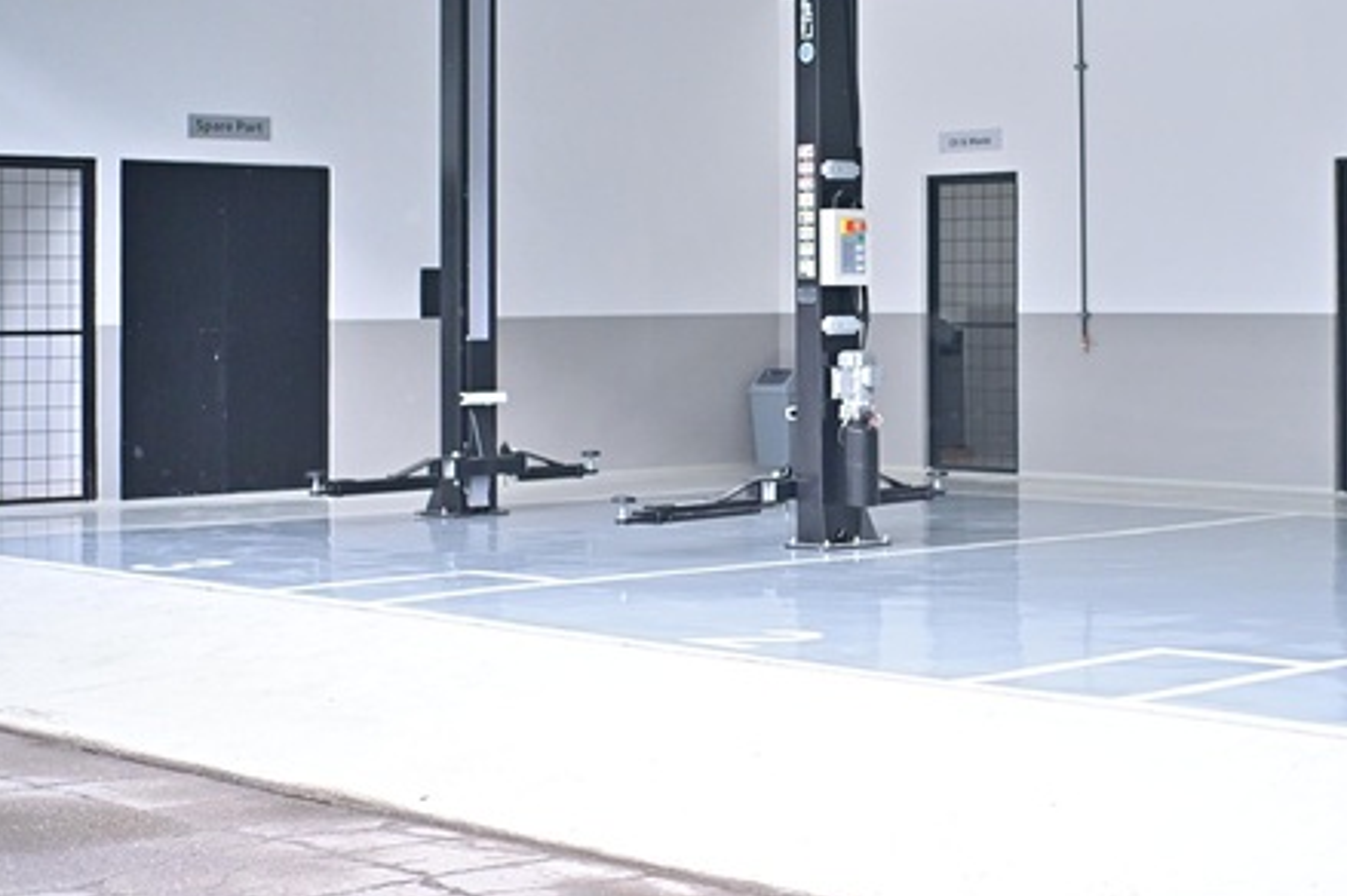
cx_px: 924
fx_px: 2907
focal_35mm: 78
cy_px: 244
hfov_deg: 25.9
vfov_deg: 17.4
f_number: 1.8
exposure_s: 1/1250
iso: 1000
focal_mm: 35
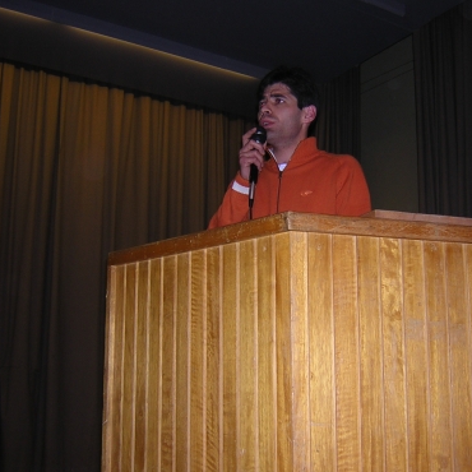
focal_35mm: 43
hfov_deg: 38.9
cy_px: 237
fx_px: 663
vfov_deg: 39.2
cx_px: 295
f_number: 2.6
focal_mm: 4.7
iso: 115
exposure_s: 1/60.1
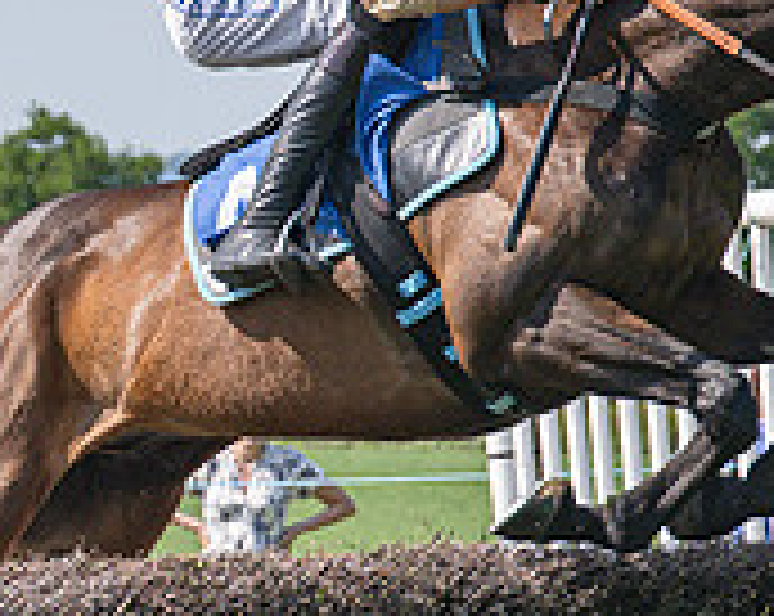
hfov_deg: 5.4
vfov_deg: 4.3
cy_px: 281
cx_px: 143
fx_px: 8164
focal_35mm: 357
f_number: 4
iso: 400
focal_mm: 70
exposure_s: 1/3200
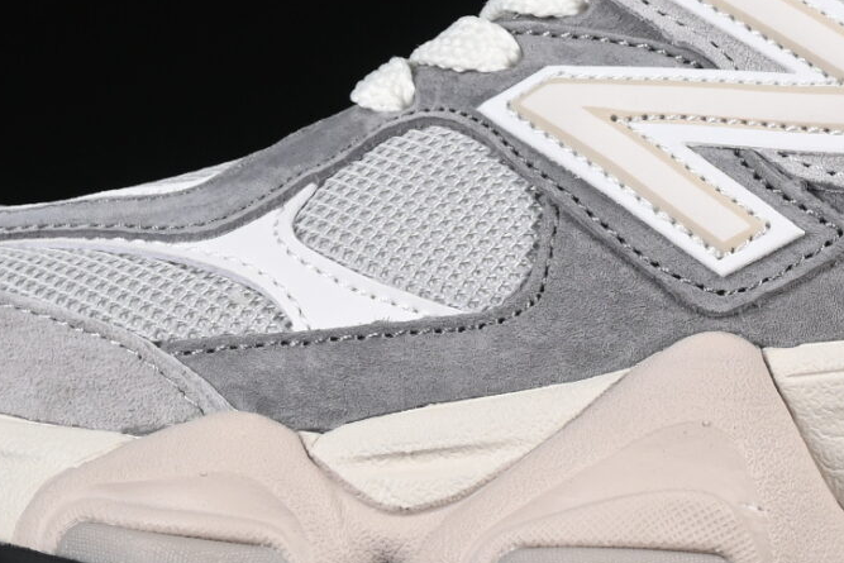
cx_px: 835
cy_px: -20
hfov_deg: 7.1
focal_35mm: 288
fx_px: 6753
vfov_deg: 4.8
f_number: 8
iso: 160
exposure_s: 1/80
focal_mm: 50
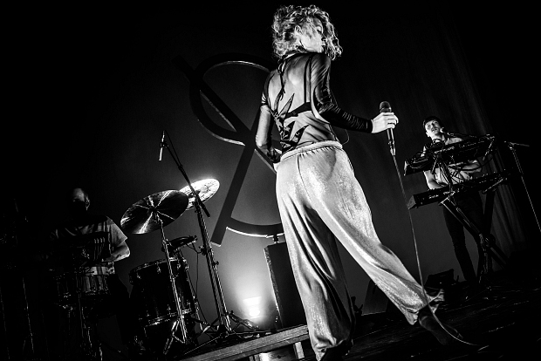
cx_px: 309
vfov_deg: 36.9
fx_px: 541
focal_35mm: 36
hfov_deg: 52.9
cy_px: 195
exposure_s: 1/100
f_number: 2.8
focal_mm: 31
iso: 800
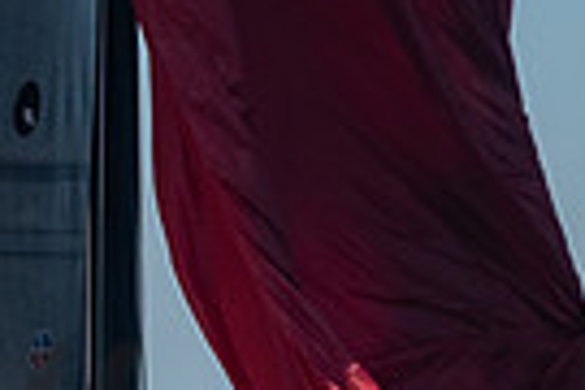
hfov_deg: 2.7
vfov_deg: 1.8
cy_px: 576
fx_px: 12268
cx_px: -270
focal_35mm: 755
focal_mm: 115
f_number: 6.3
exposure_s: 1/800
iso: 160
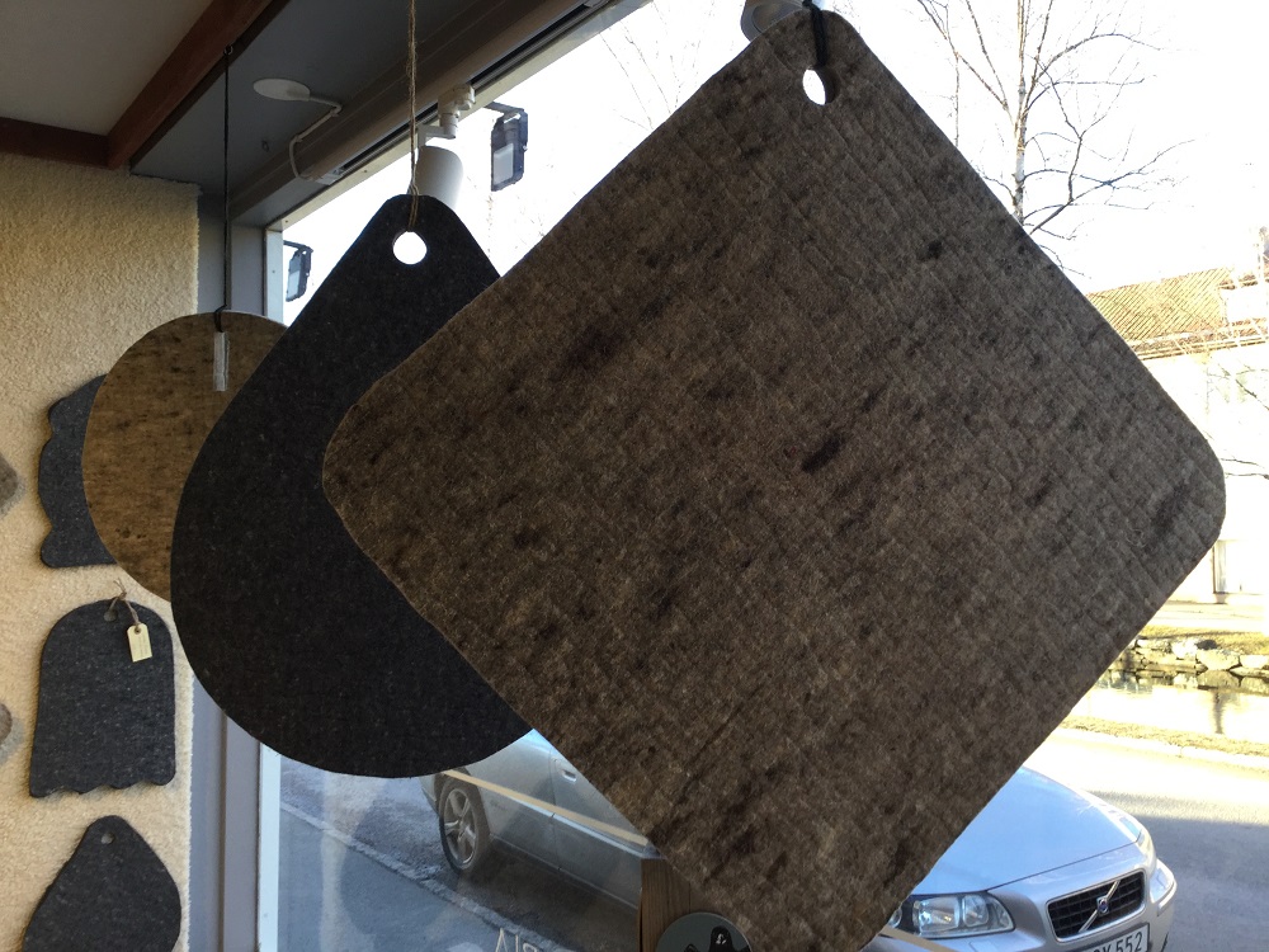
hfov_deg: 58.4
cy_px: 476
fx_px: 1136
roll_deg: +0.2
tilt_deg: -0.1
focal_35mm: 31
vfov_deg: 45.4
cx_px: 634
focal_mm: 3.3
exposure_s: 1/50
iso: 32
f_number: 2.4
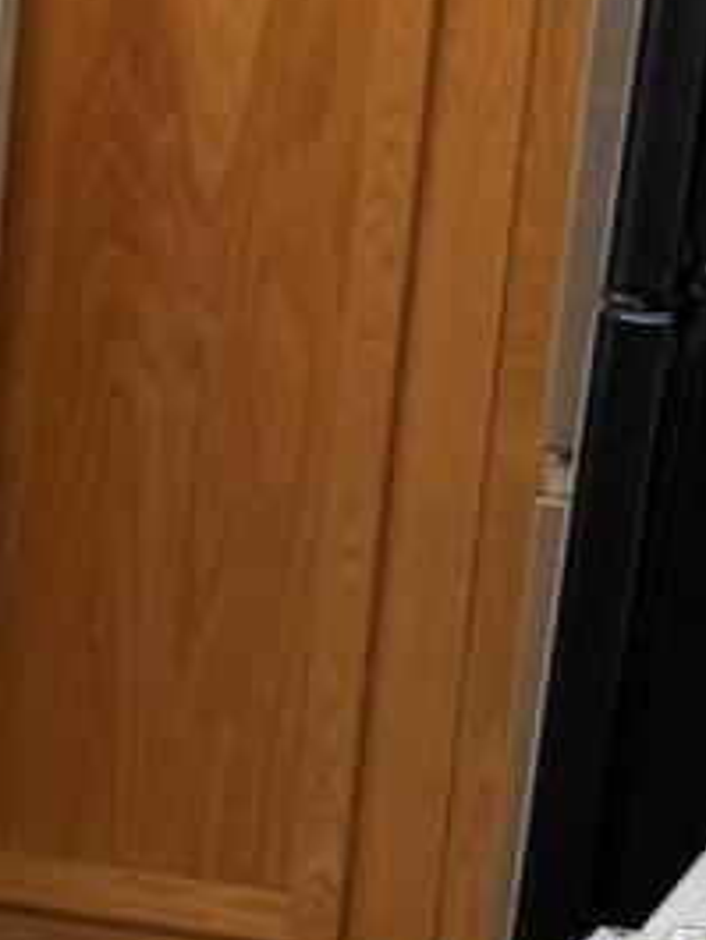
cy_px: 851
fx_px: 4918
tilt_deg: -15.8
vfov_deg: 10.9
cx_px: -805
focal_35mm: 181
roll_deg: -1.1
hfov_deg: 7.8
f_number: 1.78
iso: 250
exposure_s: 1/120
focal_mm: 6.76
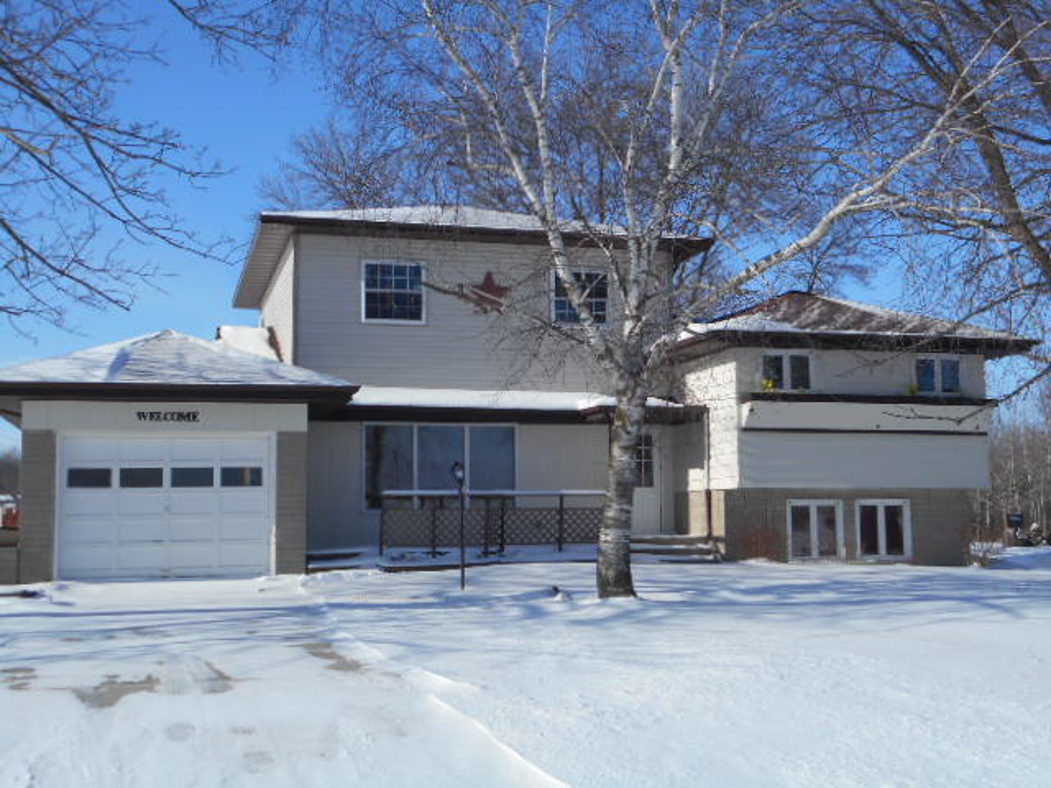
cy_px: 394
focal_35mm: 44
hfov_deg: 42.9
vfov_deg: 32.9
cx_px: 526
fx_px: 1336
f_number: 4.7
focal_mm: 7.9
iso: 80
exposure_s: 1/800
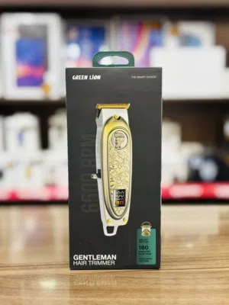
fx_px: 459
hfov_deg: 28.0
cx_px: 114
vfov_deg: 36.8
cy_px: 152
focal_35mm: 52
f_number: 1.6
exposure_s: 1/50
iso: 64
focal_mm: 5.96
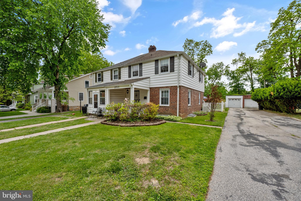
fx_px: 117
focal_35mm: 14
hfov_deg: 104.3
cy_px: 100
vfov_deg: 81.2
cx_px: 150
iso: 320
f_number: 8
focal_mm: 14
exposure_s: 1/640
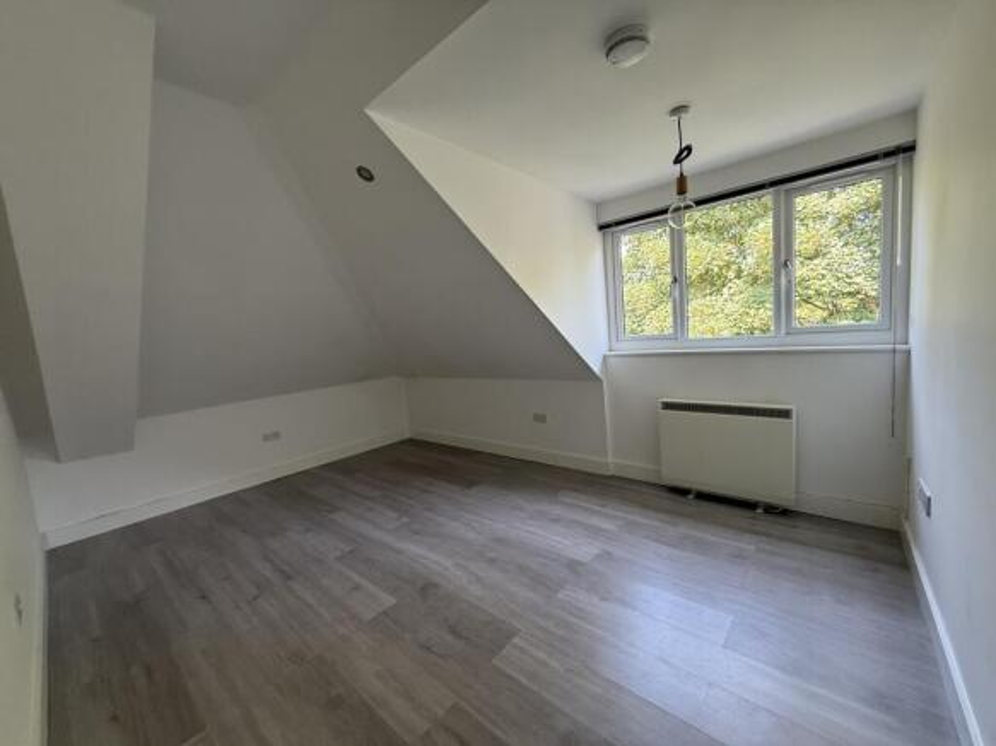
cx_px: 498
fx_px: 403
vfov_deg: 85.7
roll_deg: +4.3
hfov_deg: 102.1
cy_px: 373
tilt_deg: -5.3
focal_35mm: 14
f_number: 2.2
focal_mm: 2.22
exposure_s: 1/99
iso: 200
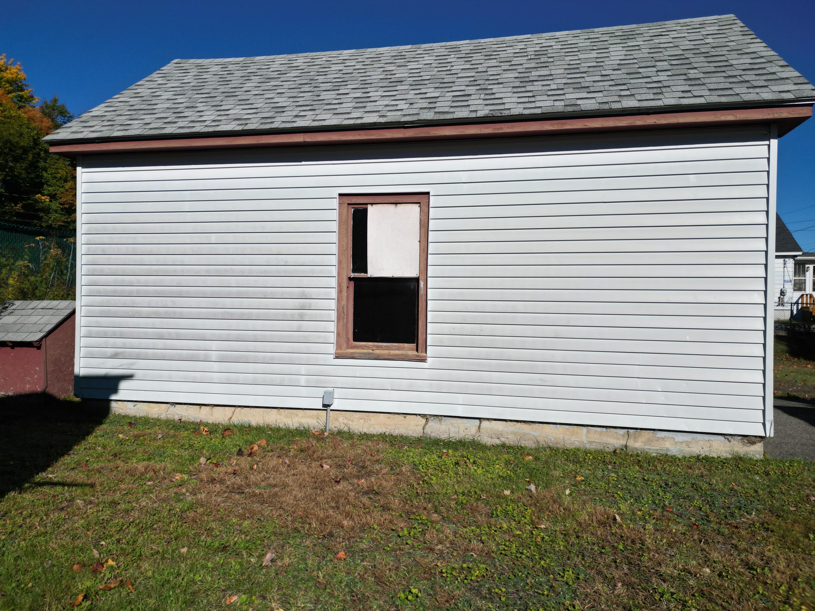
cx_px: 408
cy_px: 306
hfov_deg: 71.6
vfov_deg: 56.8
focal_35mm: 24
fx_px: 565
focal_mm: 6.72
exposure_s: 1/6400
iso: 120
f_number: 1.7
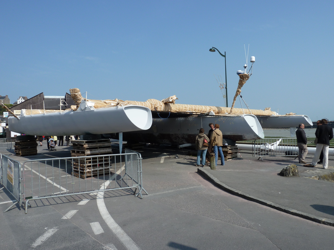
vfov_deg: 54.9
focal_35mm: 25
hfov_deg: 69.4
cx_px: 167
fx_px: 241
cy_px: 125
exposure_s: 1/500
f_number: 5
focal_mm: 4.1
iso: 80
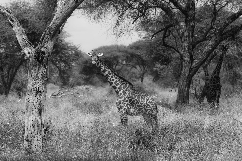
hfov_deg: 4.9
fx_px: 2823
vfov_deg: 3.3
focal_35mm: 420
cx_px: 121
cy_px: 80
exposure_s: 1/500
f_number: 9
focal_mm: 420
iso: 320
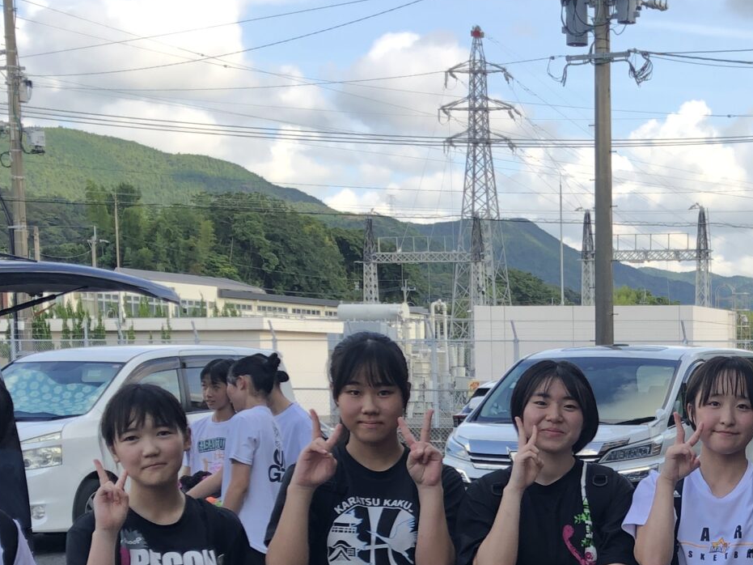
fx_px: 1675
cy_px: 597
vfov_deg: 18.5
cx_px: 738
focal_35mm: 77
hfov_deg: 24.3
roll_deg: +0.9
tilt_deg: -6.7
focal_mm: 4
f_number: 1.8
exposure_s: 1/177
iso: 20
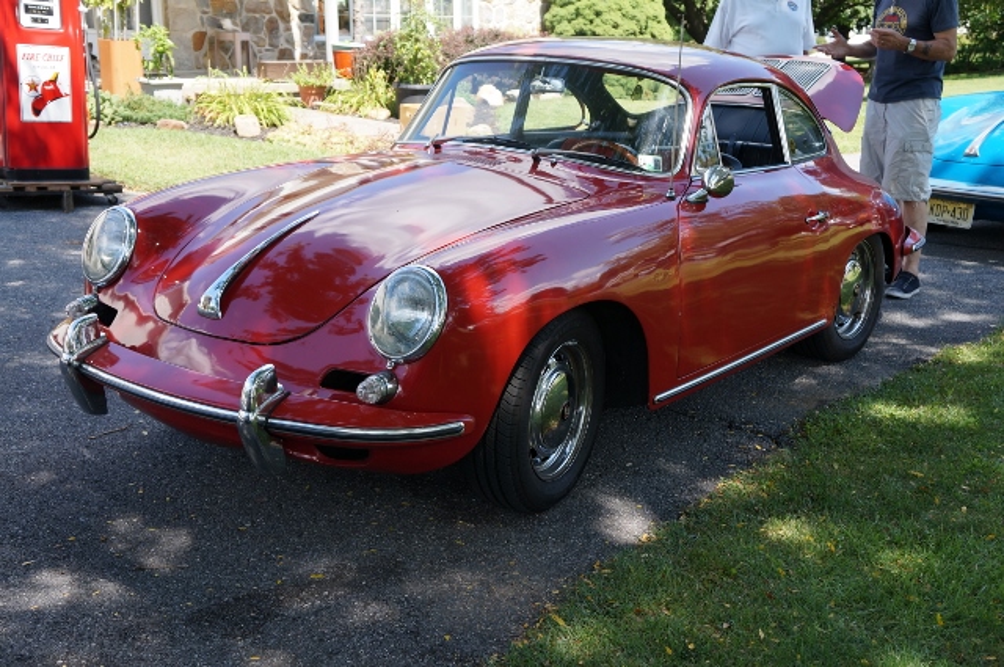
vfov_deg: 29.8
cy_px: 334
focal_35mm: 45
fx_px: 1253
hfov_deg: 43.7
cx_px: 502
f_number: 4.5
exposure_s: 1/160
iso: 100
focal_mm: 30
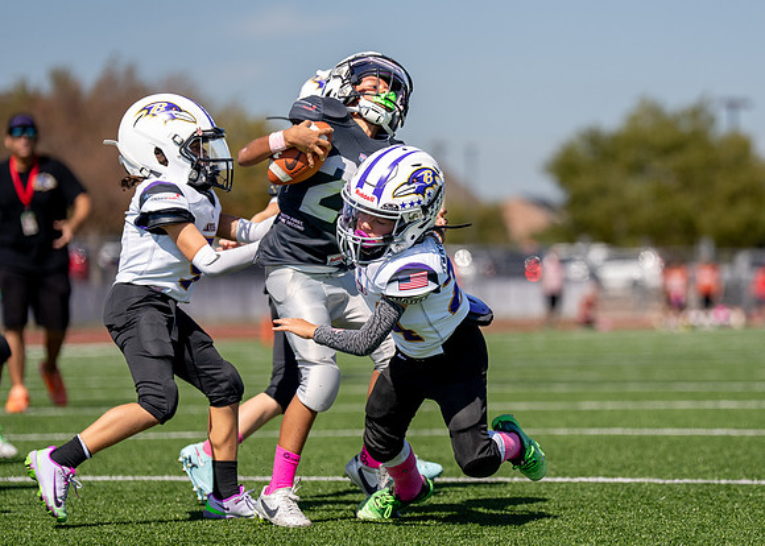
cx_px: 495
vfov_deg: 7.5
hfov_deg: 10.5
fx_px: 4146
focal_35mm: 191
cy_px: 287
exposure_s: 1/4000
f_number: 2.8
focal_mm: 144
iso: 200
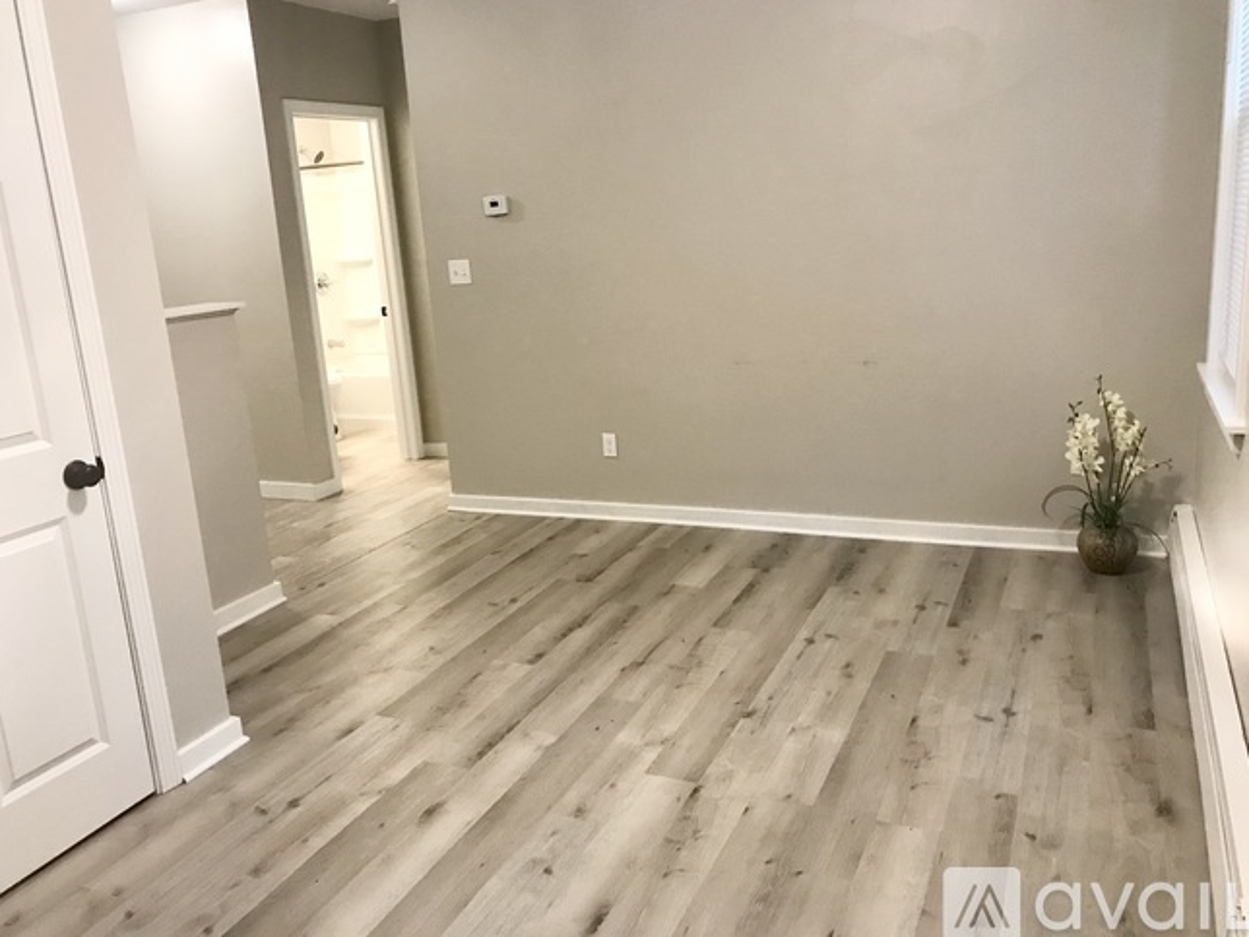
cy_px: 460
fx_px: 1046
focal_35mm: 29
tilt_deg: -12.6
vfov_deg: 48.2
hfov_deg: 61.7
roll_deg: +4.2
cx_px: 610
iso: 64
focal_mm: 3.99
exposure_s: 1/15
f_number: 1.8
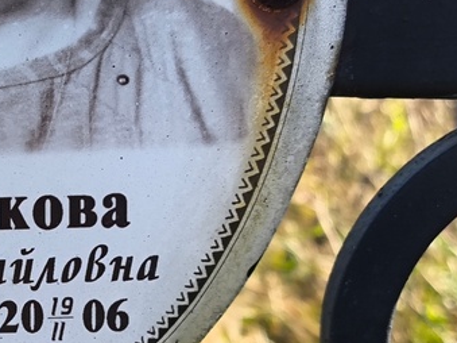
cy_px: 258
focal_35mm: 118
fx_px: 1557
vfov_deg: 12.5
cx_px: -42
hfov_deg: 16.2
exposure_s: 1/231
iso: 50
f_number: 1.7
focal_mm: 4.71
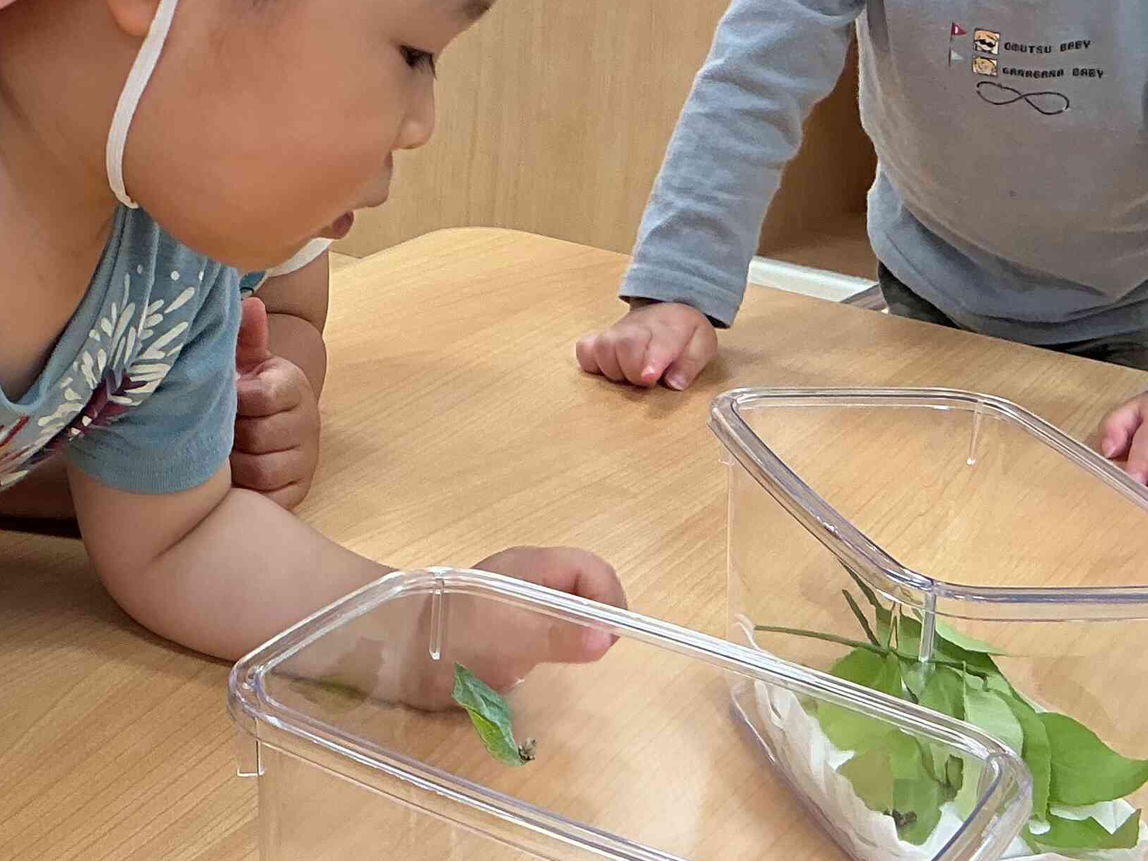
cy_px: 172
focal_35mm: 72
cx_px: 265
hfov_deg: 26.6
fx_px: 2388
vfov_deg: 20.2
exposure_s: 1/100
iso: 32
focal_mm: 3
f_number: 1.8
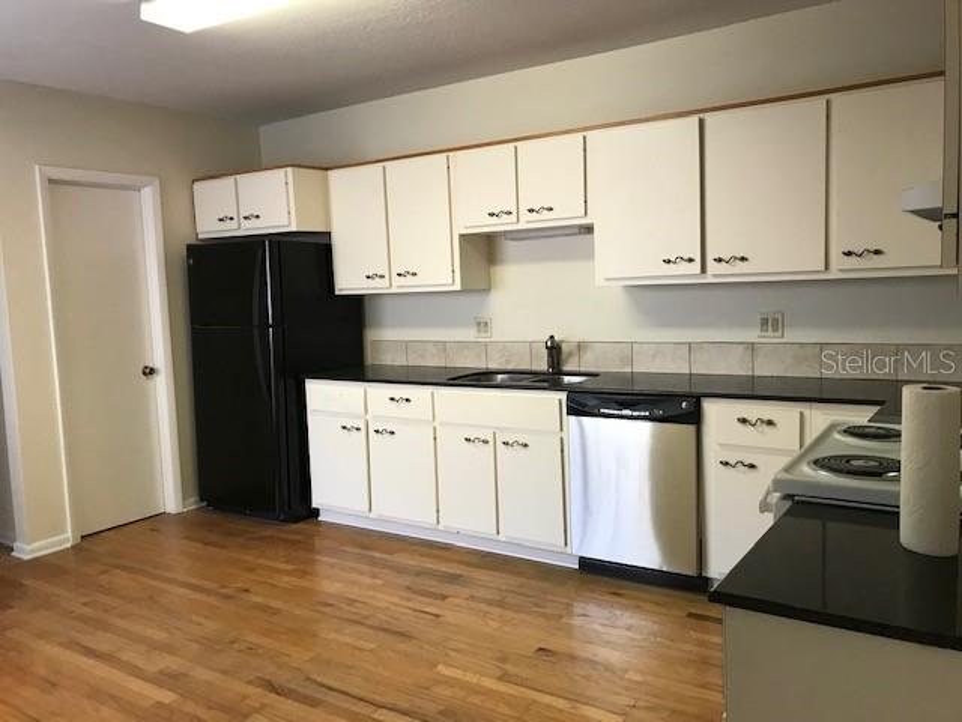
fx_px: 778
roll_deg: +2.2
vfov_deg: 49.7
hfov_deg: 63.4
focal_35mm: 28
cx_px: 481
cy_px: 361
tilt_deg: -4.2
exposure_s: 1/30
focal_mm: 3.99
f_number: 1.8
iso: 25
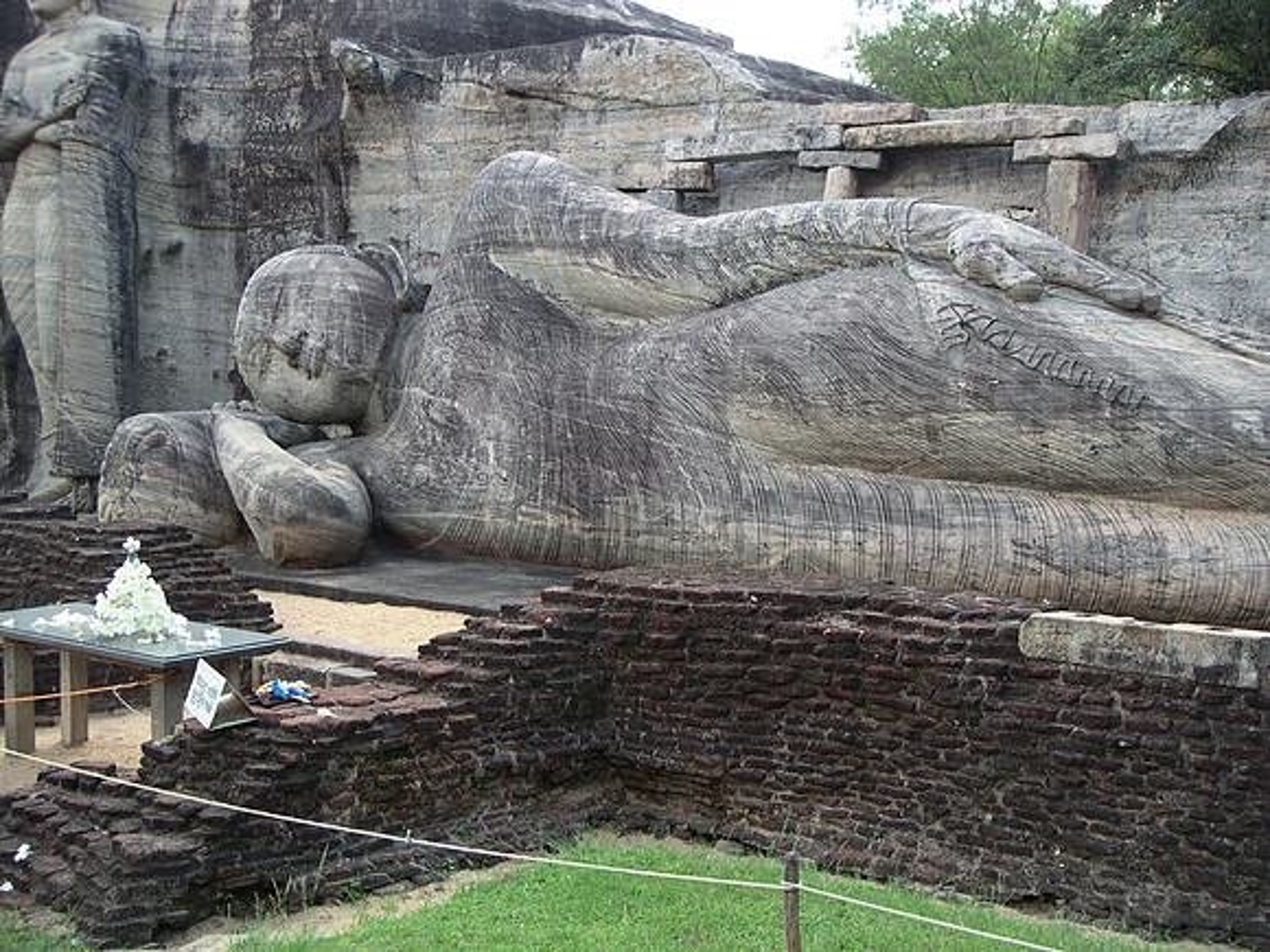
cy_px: 476
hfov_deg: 42.1
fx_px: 1651
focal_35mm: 45
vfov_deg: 32.2
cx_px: 635
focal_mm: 7
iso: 50
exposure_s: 1/150
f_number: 2.9
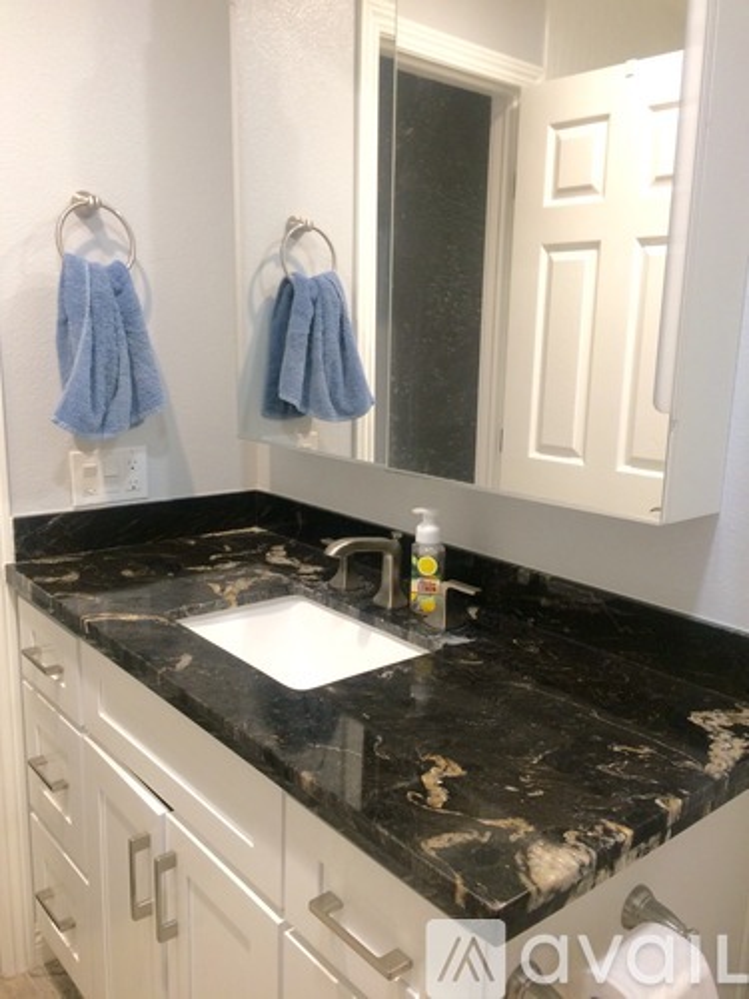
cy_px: 500
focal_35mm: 29
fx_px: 837
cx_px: 374
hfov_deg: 48.2
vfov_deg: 61.7
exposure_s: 1/30
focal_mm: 4.15
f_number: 2.2
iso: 100
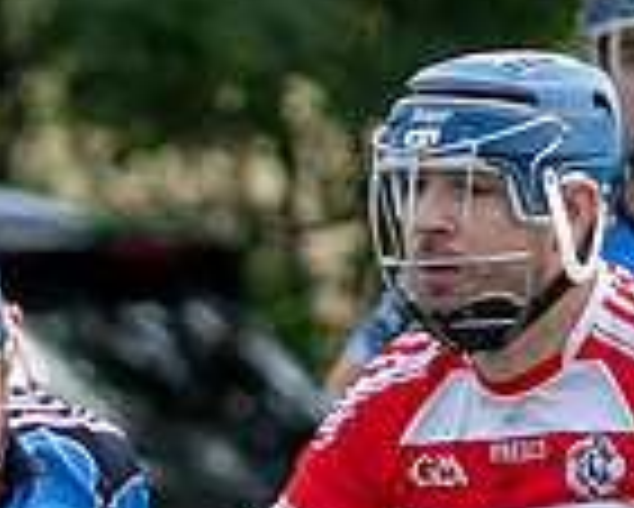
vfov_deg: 0.4
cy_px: 1249
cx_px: -56
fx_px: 69437
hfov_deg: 0.5
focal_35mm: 3698
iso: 160
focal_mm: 300
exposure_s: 1/1600
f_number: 2.8
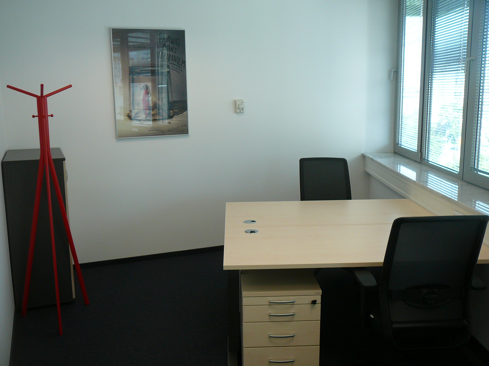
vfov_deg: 40.7
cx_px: 244
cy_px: 183
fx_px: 494
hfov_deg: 52.6
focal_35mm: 35
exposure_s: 1/50
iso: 100
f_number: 2.8
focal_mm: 5.2
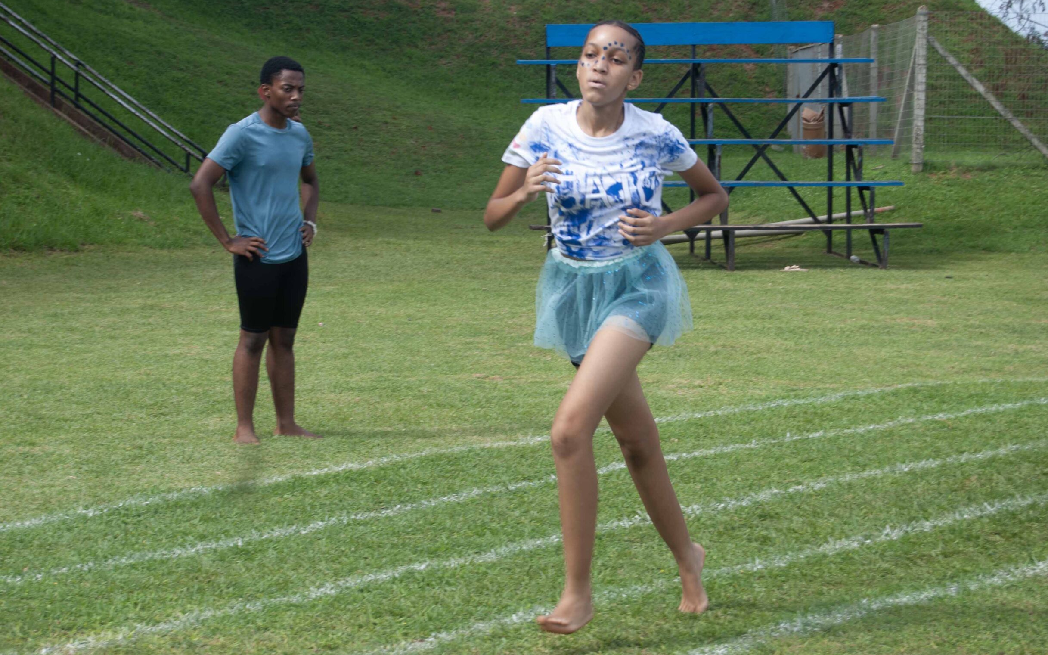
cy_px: 297
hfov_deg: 23.4
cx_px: 503
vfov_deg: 14.8
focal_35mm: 89
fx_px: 2529
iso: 100
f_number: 7.1
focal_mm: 55
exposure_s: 1/200
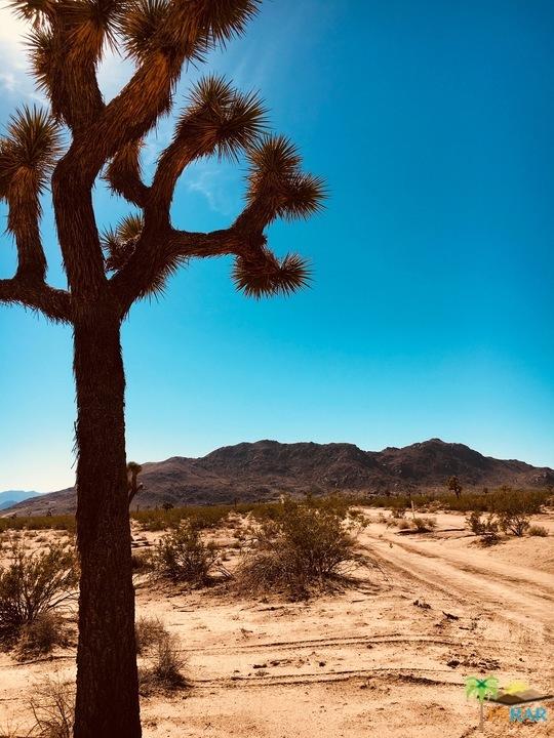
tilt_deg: +12.7
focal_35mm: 29
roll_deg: +1.0
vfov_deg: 61.7
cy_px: 369
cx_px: 277
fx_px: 619
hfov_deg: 48.2
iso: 25
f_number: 2.2
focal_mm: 4.15
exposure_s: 1/2404
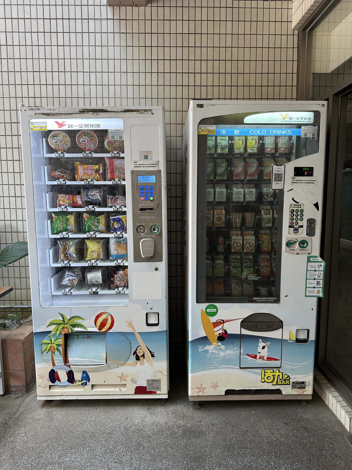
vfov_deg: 71.6
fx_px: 325
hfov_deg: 56.8
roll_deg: -0.1
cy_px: 235
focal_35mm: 24
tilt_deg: -7.2
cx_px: 176
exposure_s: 1/99
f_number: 1.78
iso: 80
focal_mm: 6.86
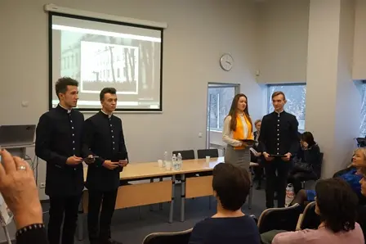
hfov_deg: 57.3
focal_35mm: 33
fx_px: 335
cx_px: 183
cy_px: 122
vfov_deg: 39.9
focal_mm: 22
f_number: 4
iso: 3200
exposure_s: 1/80
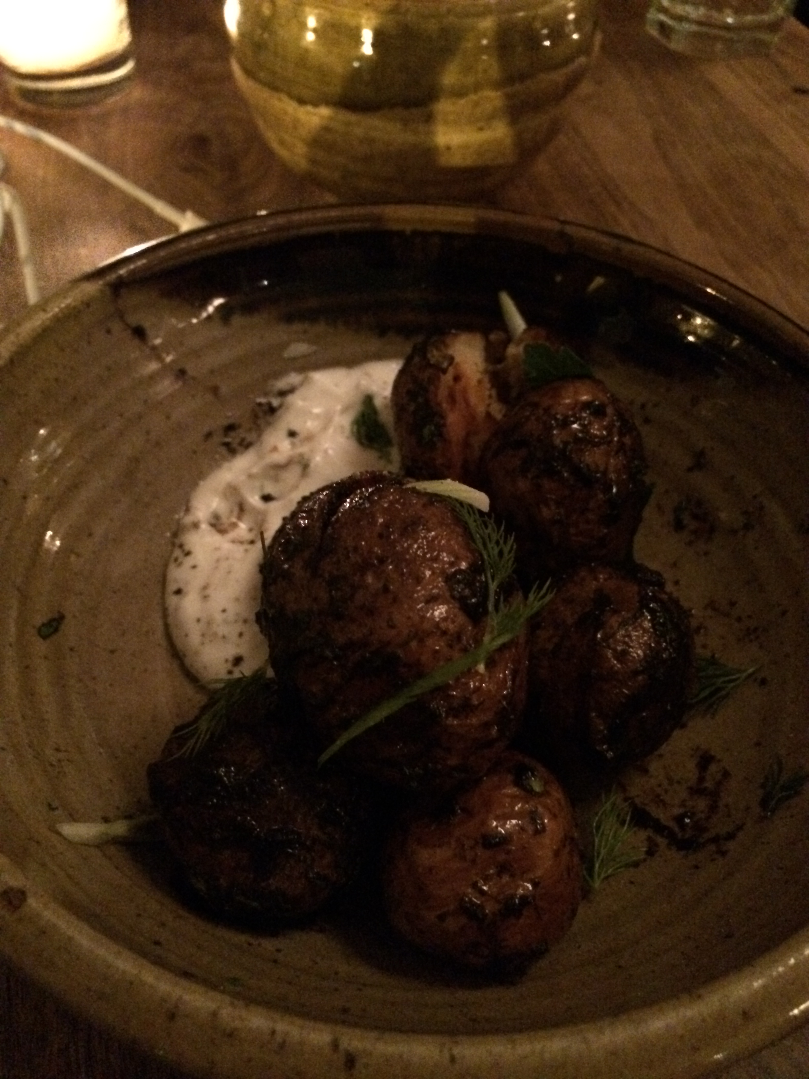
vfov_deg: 60.0
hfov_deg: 46.8
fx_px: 935
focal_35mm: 30
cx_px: 404
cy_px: 540
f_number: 2.2
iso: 2500
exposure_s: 1/15
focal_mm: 4.12
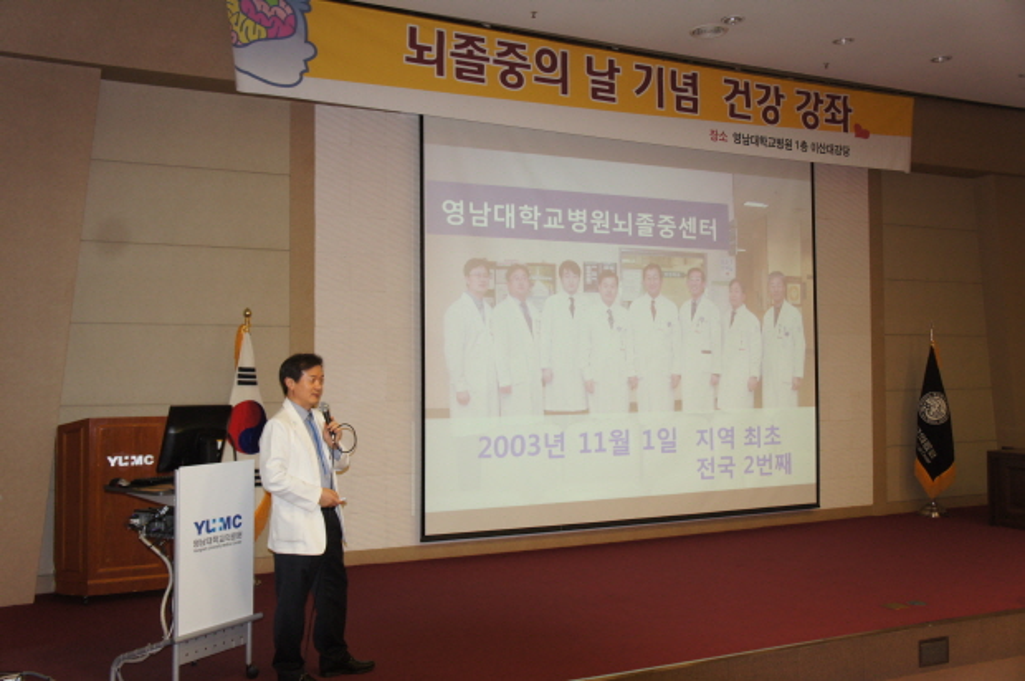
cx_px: 512
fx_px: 981
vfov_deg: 38.3
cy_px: 340
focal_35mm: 34
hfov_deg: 55.2
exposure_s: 1/60
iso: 400
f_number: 4
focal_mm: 23
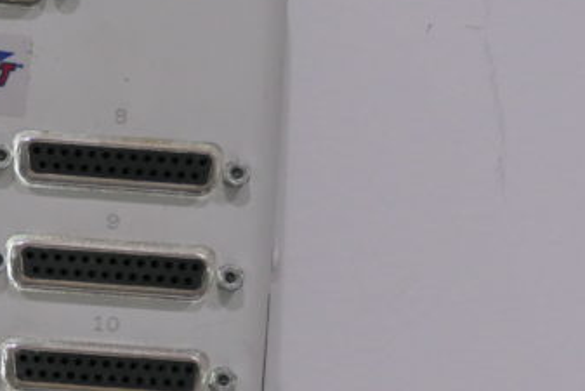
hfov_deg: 6.9
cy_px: 428
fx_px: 4796
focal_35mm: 295
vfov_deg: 4.7
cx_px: -215
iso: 800
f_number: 3.8
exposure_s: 1/80
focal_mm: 35.42
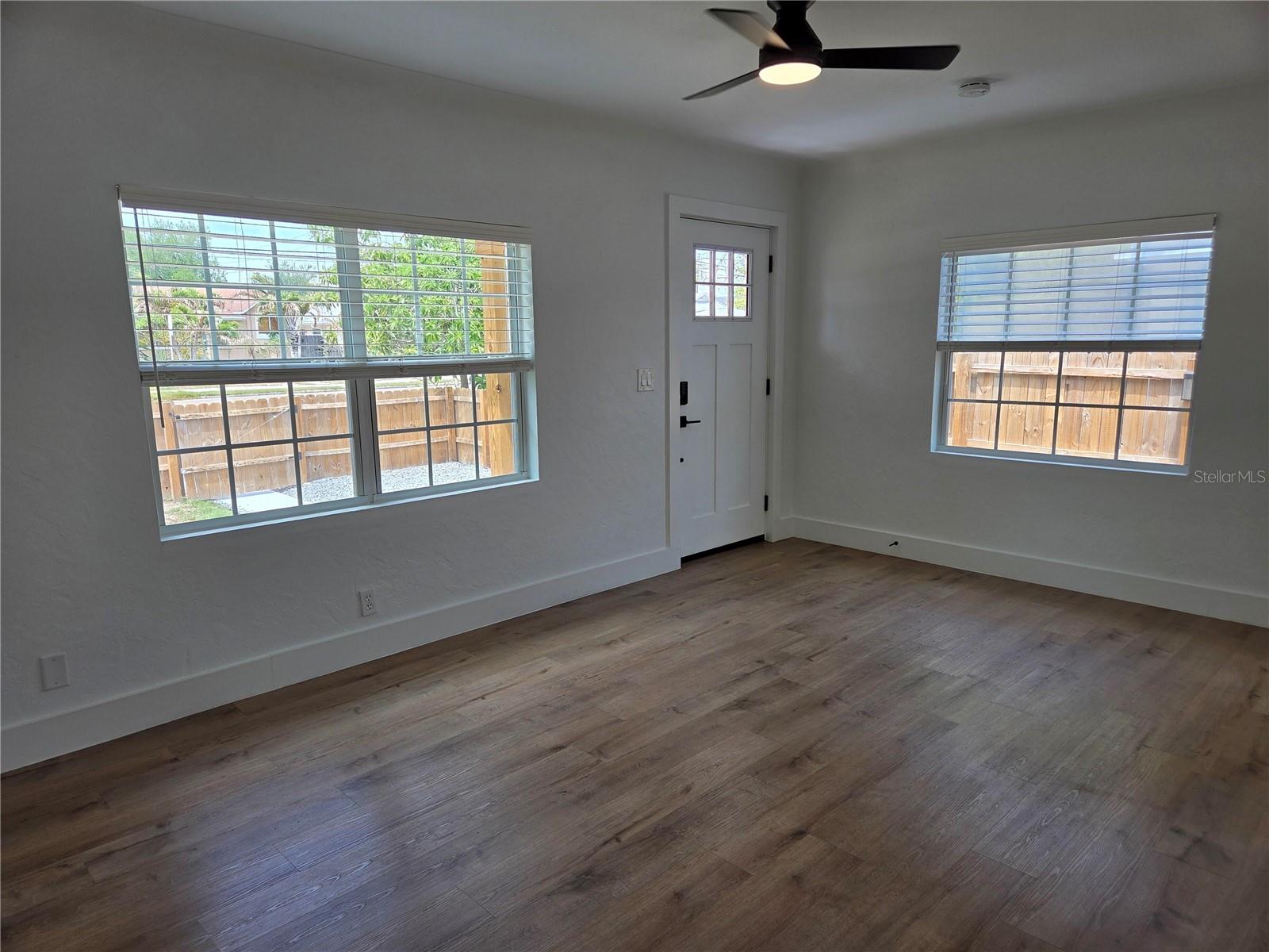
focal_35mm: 23
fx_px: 843
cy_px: 476
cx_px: 634
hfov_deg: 73.9
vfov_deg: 58.9
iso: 25
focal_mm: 5.4
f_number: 1.8
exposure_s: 1/178
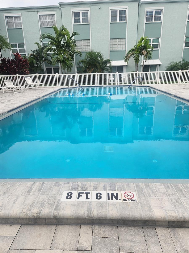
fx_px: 167
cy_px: 126
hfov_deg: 58.9
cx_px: 94
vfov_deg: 73.9
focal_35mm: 23
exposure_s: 1/288
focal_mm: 5.4
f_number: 1.8
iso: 25
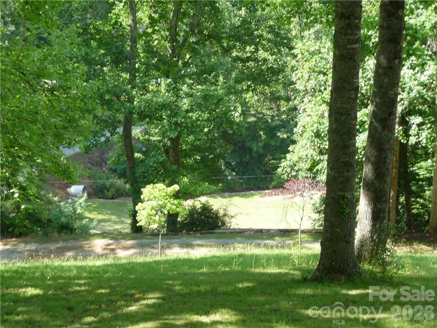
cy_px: 164
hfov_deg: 20.4
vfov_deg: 15.4
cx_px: 218
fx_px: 1212
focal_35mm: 96
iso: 100
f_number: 4.7
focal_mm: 16.3
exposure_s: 1/60
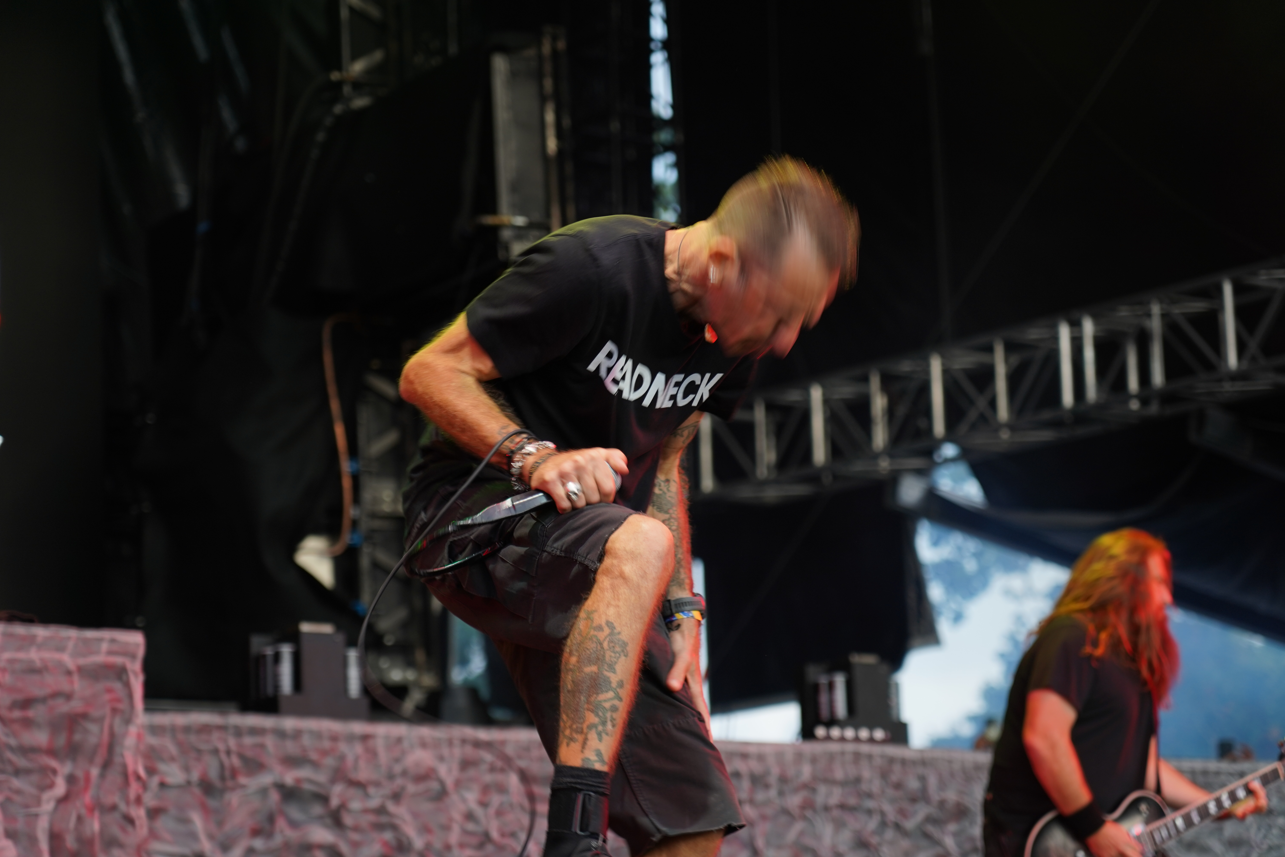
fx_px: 3712
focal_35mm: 104
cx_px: 642
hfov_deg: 19.6
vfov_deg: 13.2
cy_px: 428
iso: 250
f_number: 4
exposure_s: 1/125
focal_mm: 104
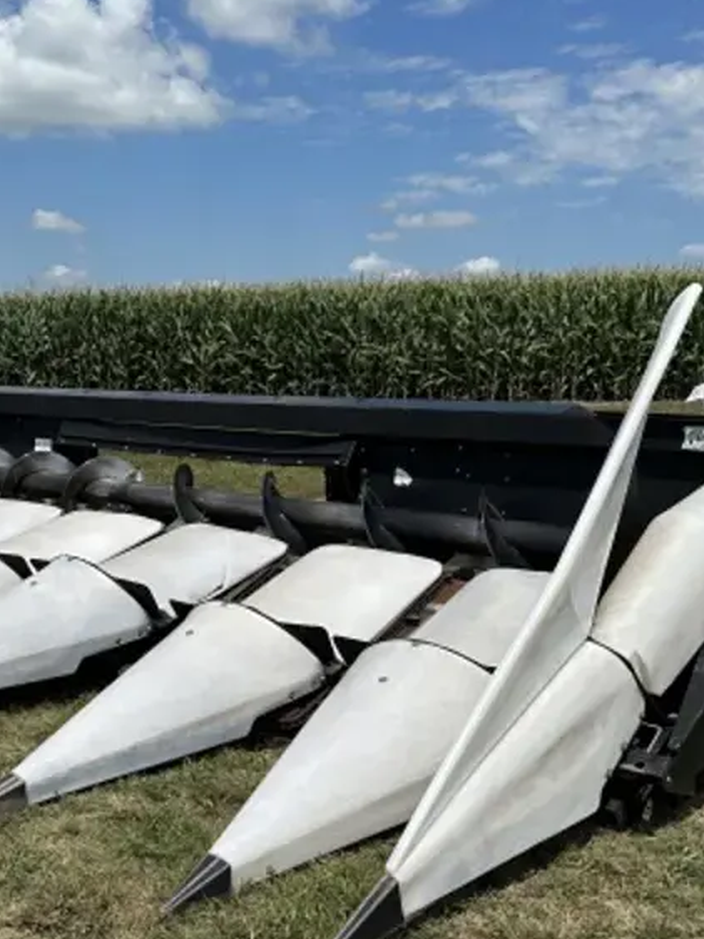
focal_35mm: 41
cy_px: 556
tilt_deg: -7.8
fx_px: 1113
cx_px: 186
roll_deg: +1.0
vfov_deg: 45.6
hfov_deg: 34.5
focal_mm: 6.86
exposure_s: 1/8197
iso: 80
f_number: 1.78
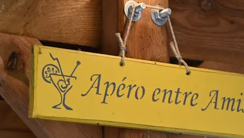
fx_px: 932
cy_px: 246
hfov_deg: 14.9
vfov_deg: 8.1
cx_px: 104
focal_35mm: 144
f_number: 2.8
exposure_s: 1/160
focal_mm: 36
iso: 250
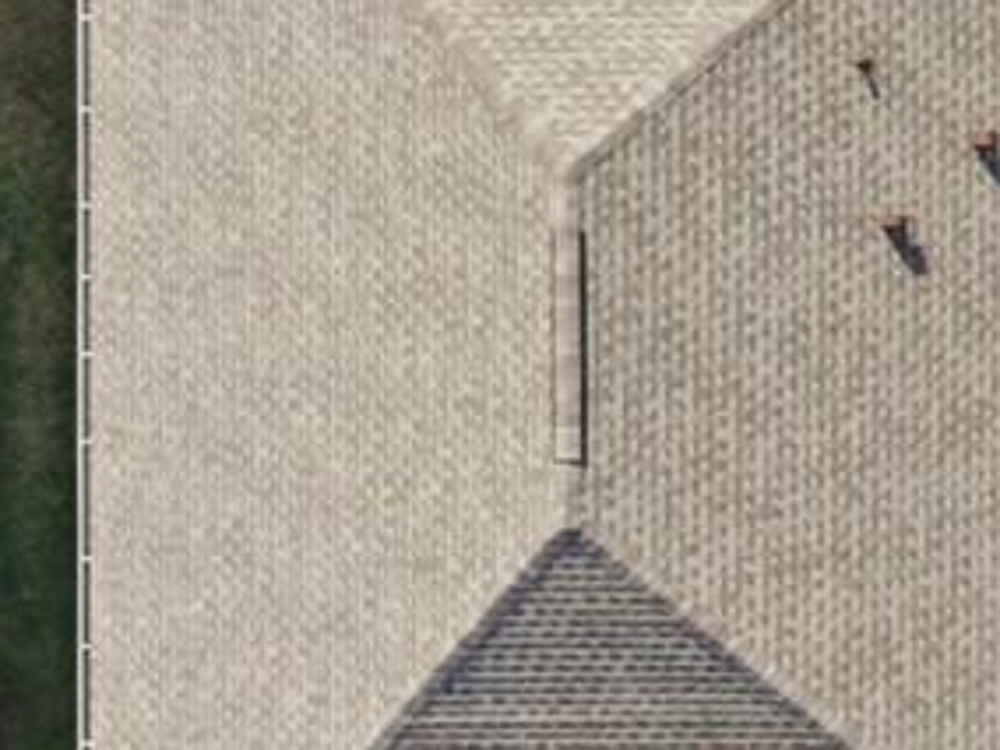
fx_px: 3900
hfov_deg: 12.9
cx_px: 1933
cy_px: 218
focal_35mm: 135
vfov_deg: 11.0
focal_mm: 8.7
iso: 100
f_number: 1.8
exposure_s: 1/1600
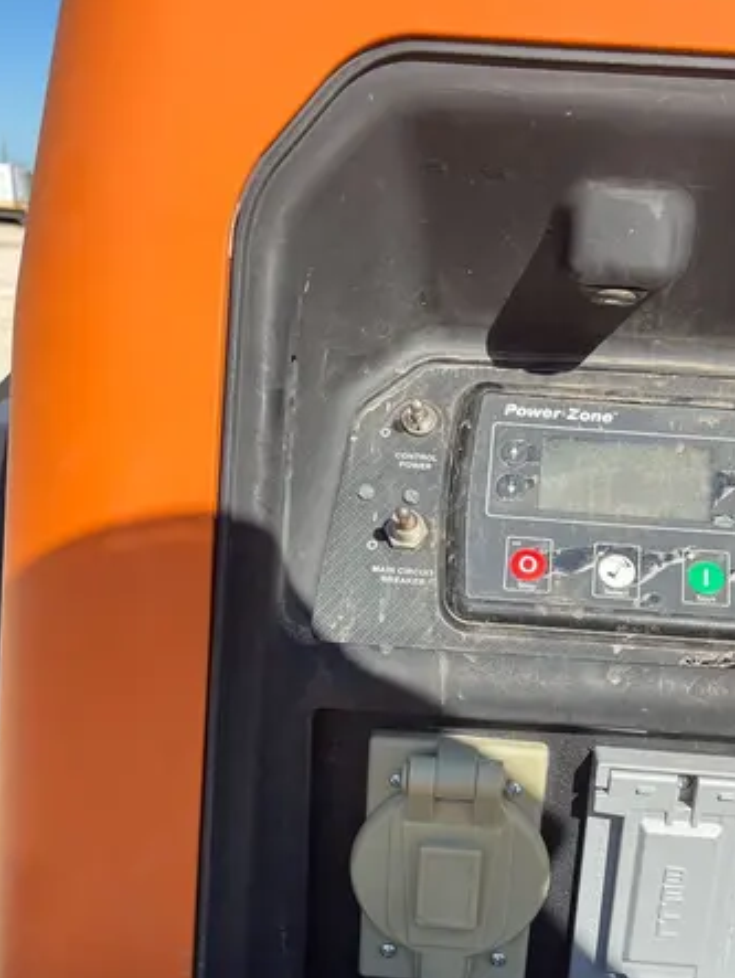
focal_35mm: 43
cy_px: 666
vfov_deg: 43.1
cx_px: 444
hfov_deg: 33.5
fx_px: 1216
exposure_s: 1/1802
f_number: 1.6
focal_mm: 5.1
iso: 50
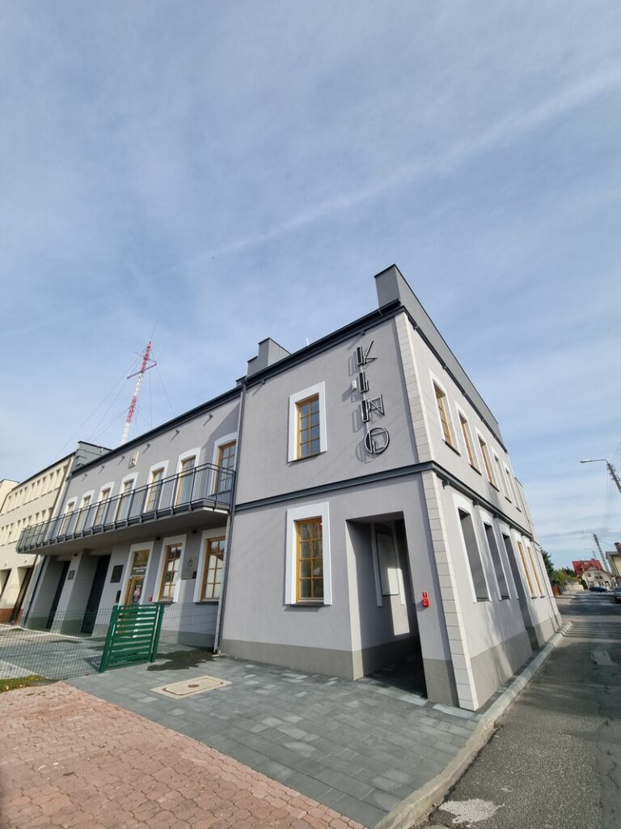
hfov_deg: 89.9
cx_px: 310
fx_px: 311
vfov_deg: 106.2
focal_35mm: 13
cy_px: 414
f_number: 2.2
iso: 50
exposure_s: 1/1684
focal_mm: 2.2
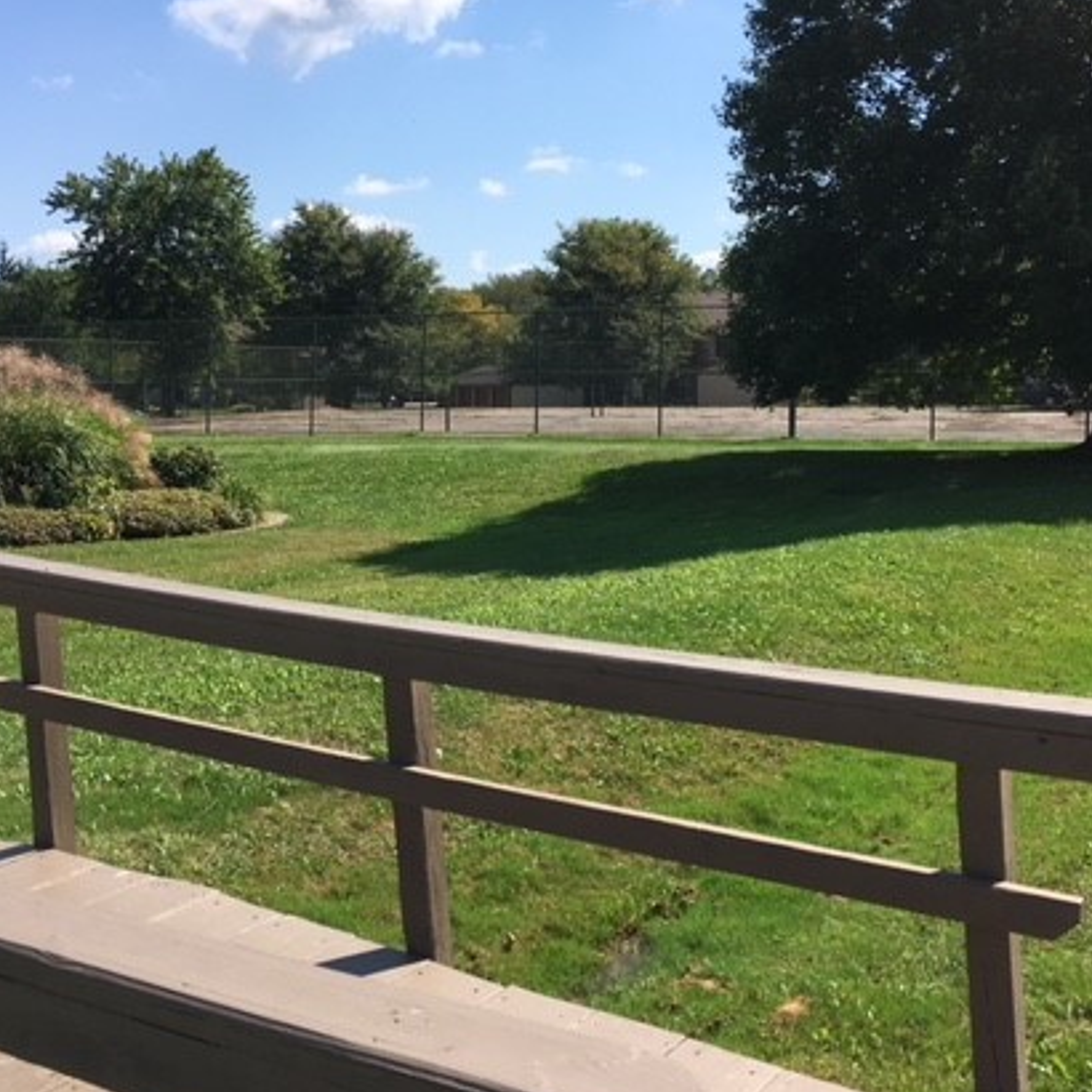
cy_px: 485
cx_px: 501
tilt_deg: -2.6
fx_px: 1428
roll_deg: +0.7
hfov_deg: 41.8
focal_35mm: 40
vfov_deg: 41.8
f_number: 2.2
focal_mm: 4.15
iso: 25
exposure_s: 1/1876
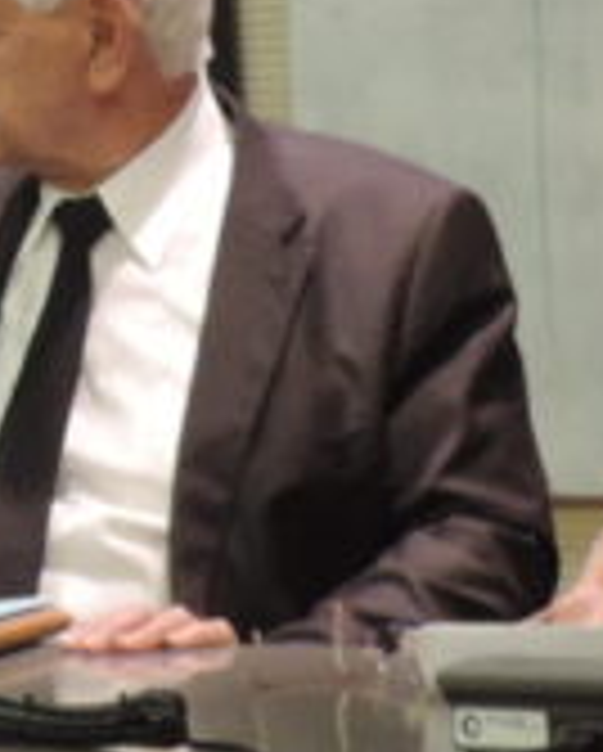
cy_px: -396
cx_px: -342
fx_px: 5322
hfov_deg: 6.4
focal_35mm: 239
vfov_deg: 7.9
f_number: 3.3
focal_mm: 7.1
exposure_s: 1/25
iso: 400
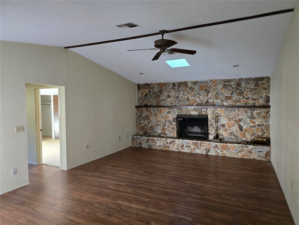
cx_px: 150
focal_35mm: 23
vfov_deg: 58.9
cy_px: 112
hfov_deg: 73.9
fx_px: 199
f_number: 1.7
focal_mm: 6.3
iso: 640
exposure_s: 1/60
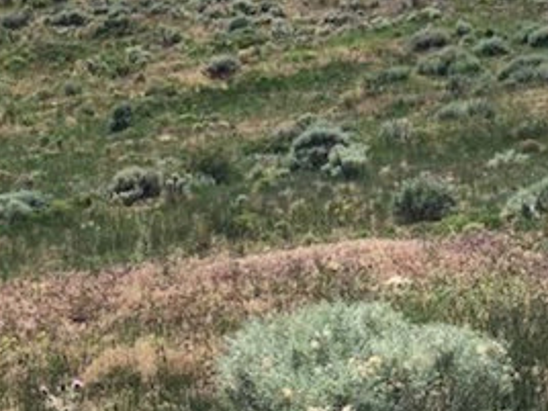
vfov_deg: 11.8
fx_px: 1963
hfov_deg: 15.7
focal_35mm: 124
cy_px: -4
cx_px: 65
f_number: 2.4
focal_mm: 6
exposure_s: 1/810
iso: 16
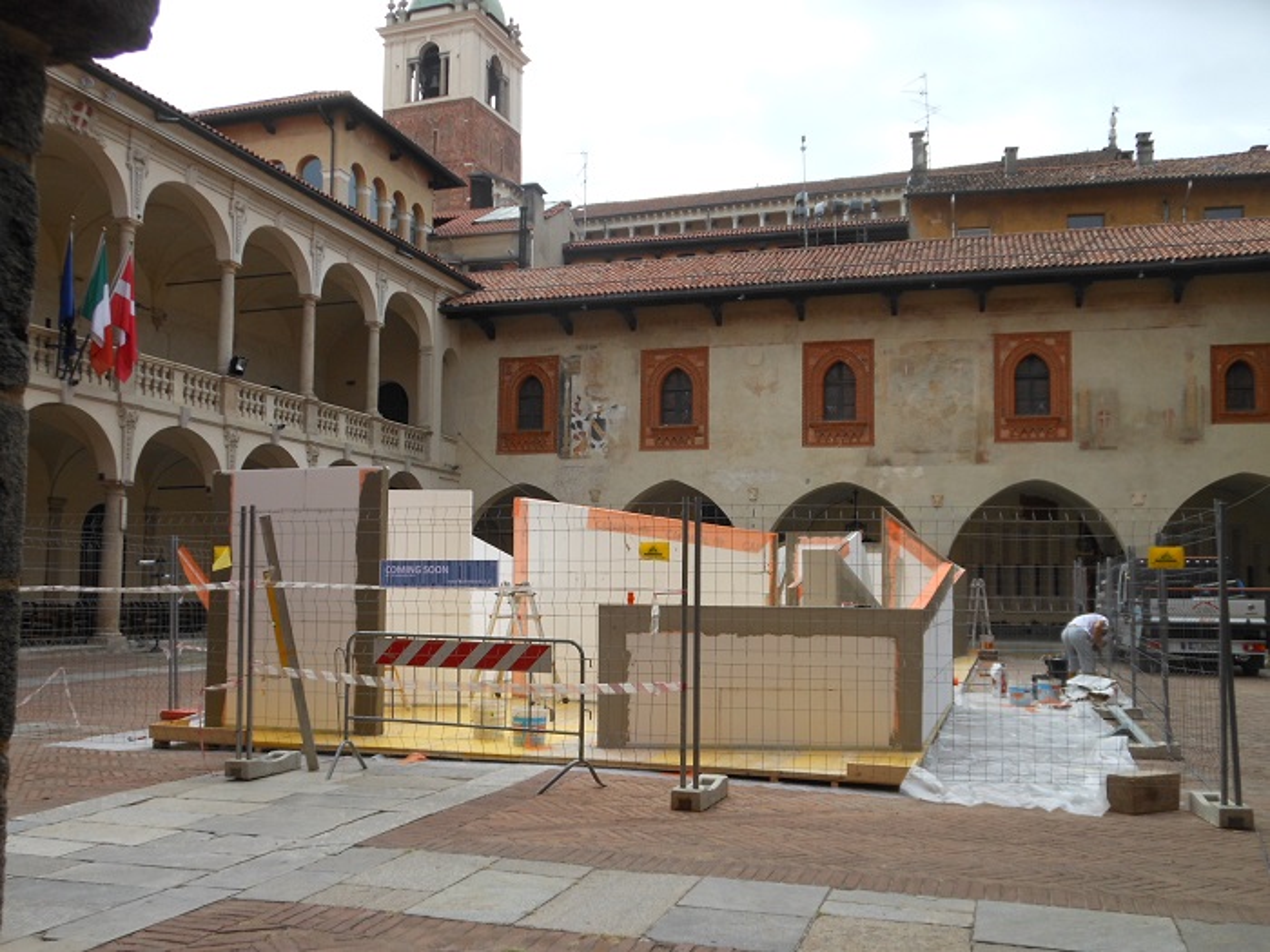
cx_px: 635
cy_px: 476
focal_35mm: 33
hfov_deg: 55.4
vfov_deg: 42.9
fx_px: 1211
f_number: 3.5
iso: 80
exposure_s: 1/500
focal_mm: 6
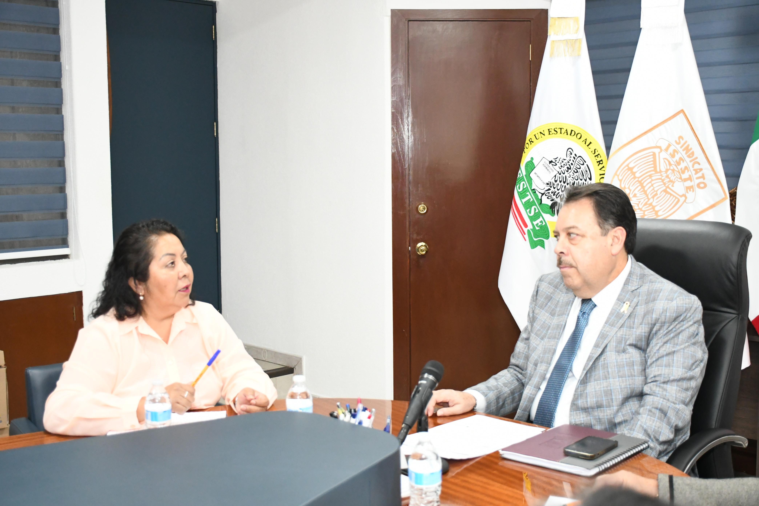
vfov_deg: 29.9
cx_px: 380
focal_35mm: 45
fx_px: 949
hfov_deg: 43.6
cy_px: 253
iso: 4000
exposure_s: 1/125
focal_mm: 30
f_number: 4
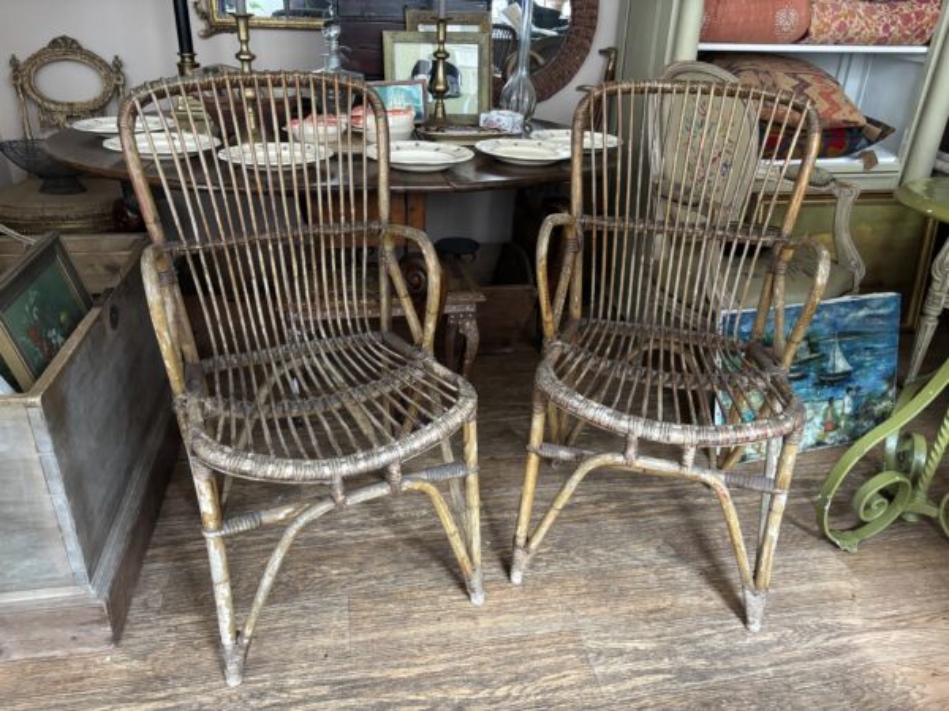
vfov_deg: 53.1
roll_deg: -1.8
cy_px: 356
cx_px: 474
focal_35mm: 26
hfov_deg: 67.3
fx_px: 713
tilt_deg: -25.8
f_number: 1.6
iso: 500
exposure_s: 1/45
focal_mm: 5.96
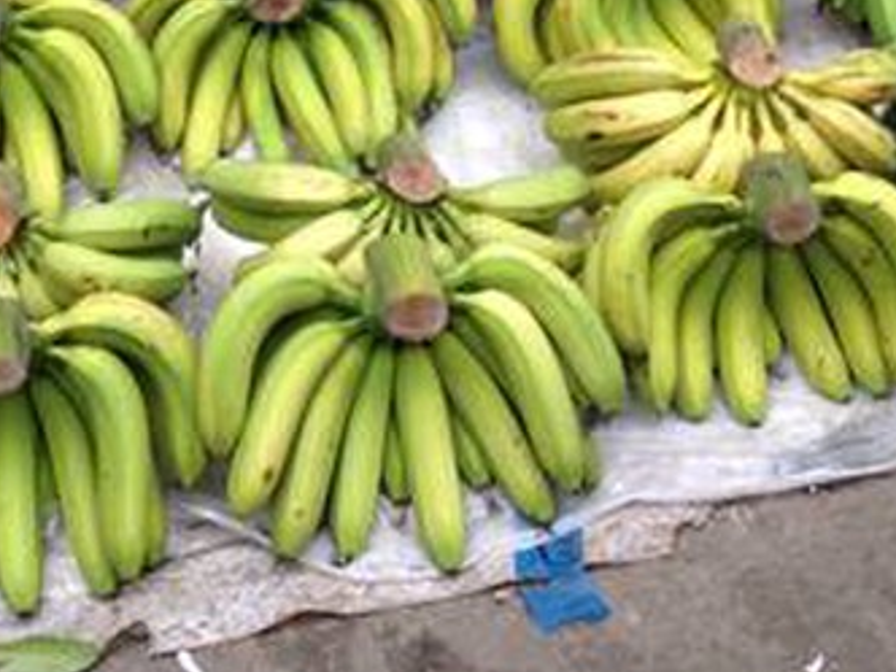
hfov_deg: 25.3
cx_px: 345
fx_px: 1993
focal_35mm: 77
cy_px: -59
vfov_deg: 18.4
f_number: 2.4
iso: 50
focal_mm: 4.28
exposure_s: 1/141
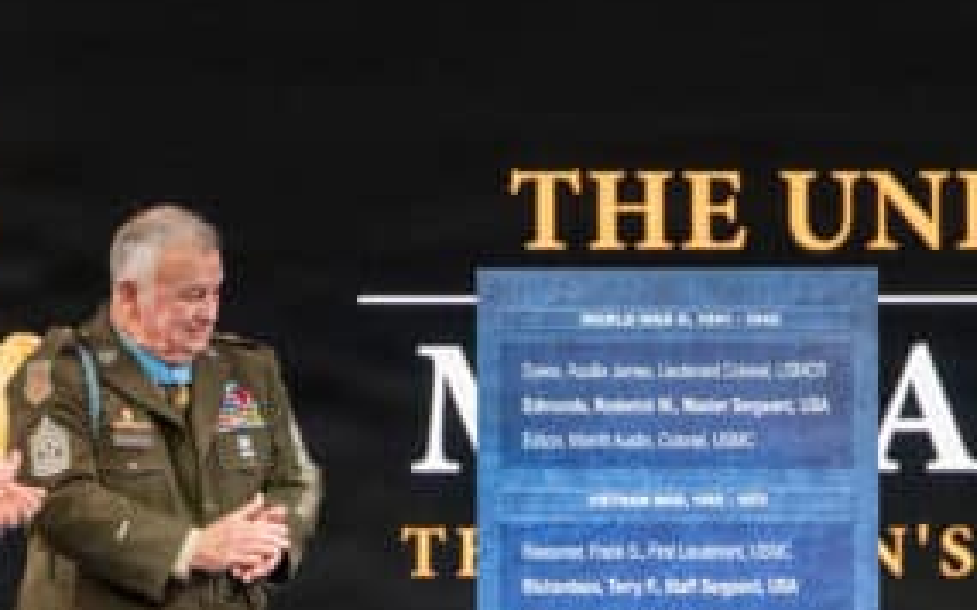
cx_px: 713
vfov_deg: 6.8
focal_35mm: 192
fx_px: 5111
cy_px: 634
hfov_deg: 10.9
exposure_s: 1/250
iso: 2200
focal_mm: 70
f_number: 2.8
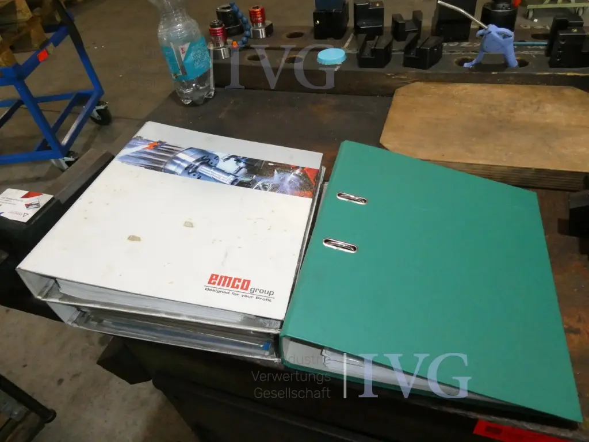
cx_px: 294
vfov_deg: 56.8
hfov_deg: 71.6
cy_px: 221
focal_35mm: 24
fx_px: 408
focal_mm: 4.3
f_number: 3.3
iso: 800
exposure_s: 1/125
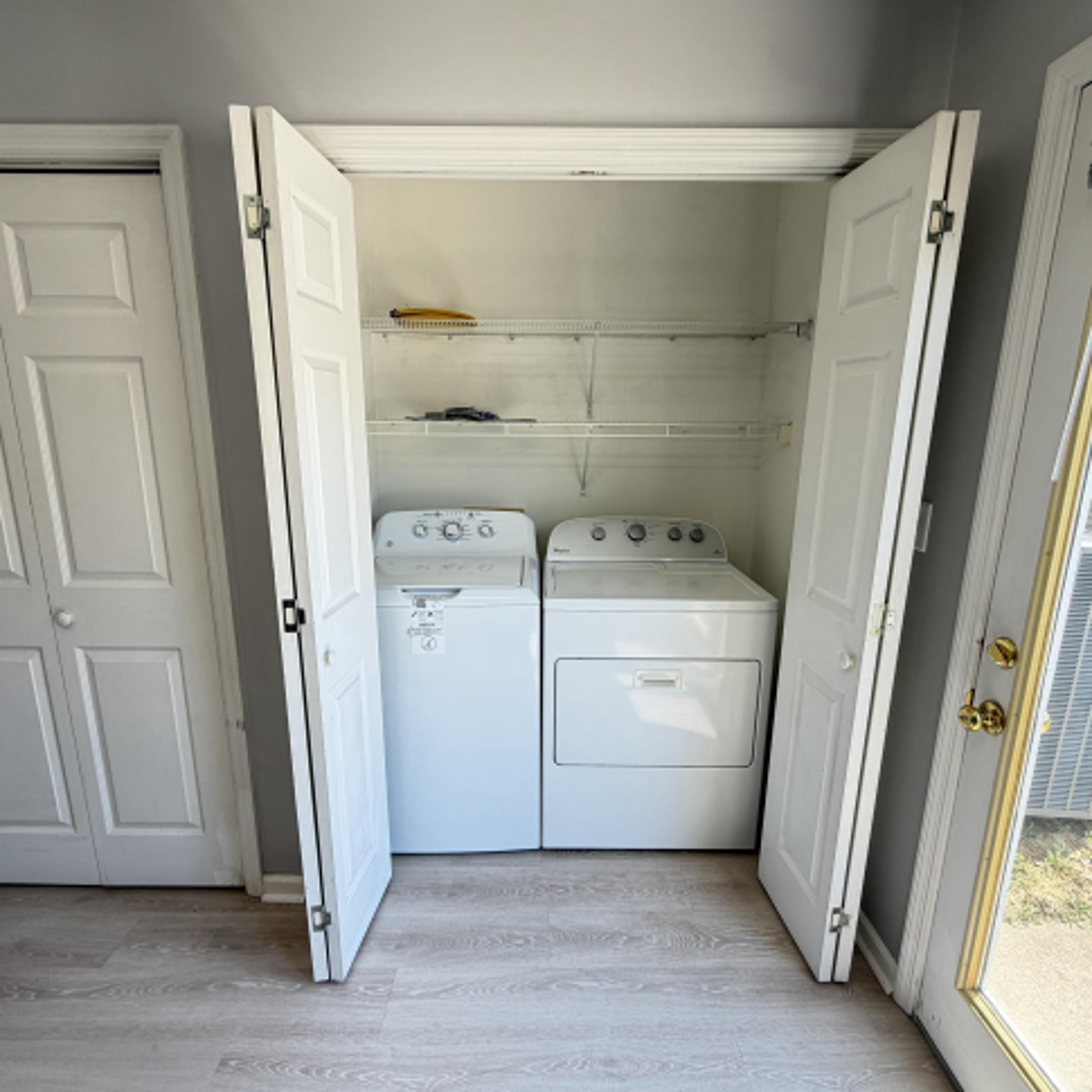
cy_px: 552
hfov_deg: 84.0
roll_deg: +0.1
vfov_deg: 84.0
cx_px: 553
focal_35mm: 17
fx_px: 607
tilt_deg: -13.8
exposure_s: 1/121
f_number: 2.2
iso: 80
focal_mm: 2.22
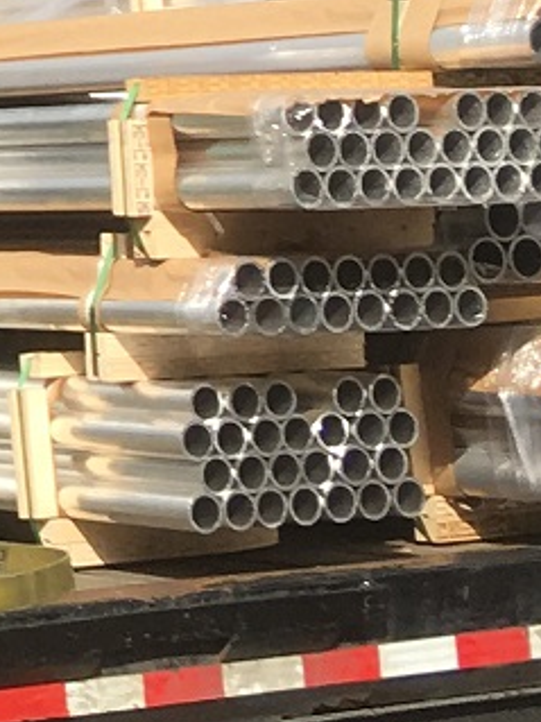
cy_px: -274
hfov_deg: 7.6
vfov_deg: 10.6
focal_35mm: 182
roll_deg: +3.2
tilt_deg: +4.9
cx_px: -776
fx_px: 3795
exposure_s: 1/1508
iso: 25
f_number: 2.2
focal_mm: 4.15
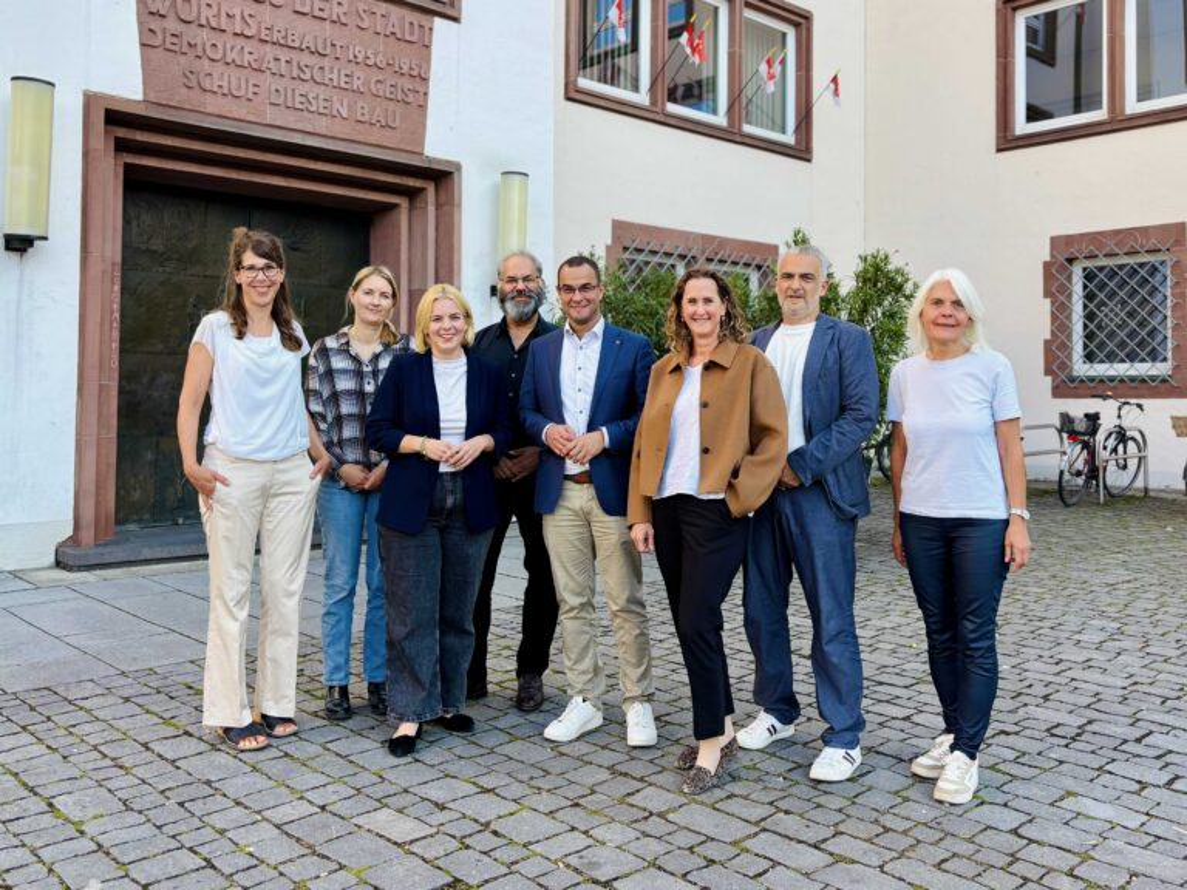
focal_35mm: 26
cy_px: 445
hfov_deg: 67.3
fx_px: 892
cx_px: 594
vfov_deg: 53.1
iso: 50
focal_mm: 5.96
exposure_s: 1/442
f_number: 1.6
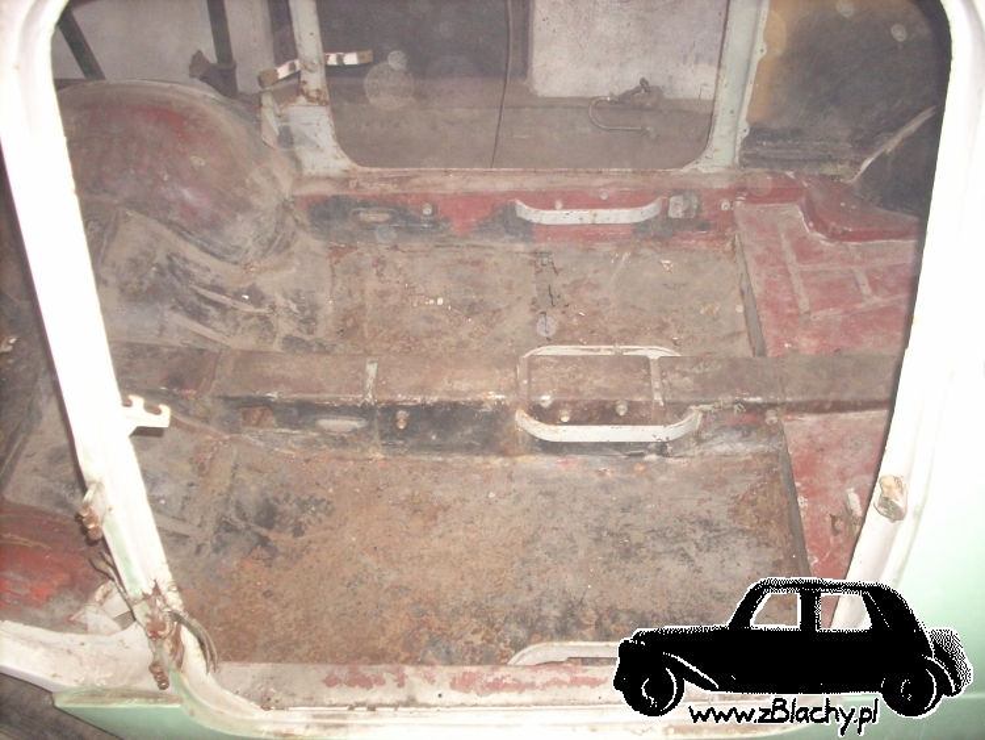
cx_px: 492
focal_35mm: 37
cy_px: 370
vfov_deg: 38.7
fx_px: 1053
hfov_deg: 50.1
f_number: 2.8
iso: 400
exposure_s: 1/60
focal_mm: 6.2
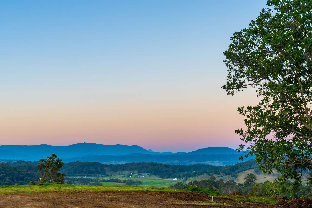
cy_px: 104
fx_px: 451
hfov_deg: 38.2
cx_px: 156
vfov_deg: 26.0
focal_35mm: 52
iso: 640
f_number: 4.5
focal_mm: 35
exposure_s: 1/160
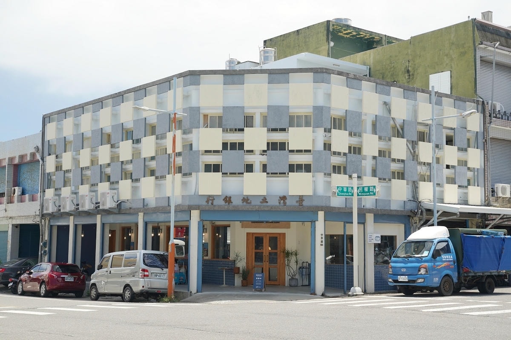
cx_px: 256
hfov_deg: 38.2
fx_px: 738
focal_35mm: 52
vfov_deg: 26.0
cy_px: 170
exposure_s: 1/250
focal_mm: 52
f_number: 4.5
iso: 100
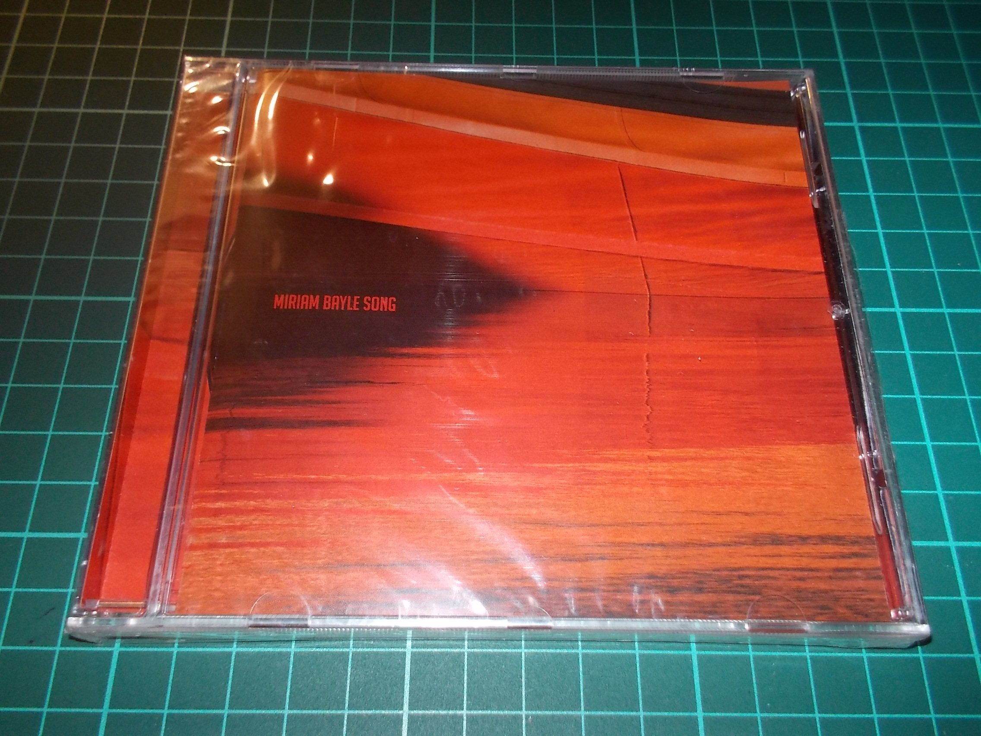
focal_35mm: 29
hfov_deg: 61.7
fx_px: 822
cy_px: 368
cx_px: 490
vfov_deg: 48.2
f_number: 3.3
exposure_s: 1/30
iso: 200
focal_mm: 4.1
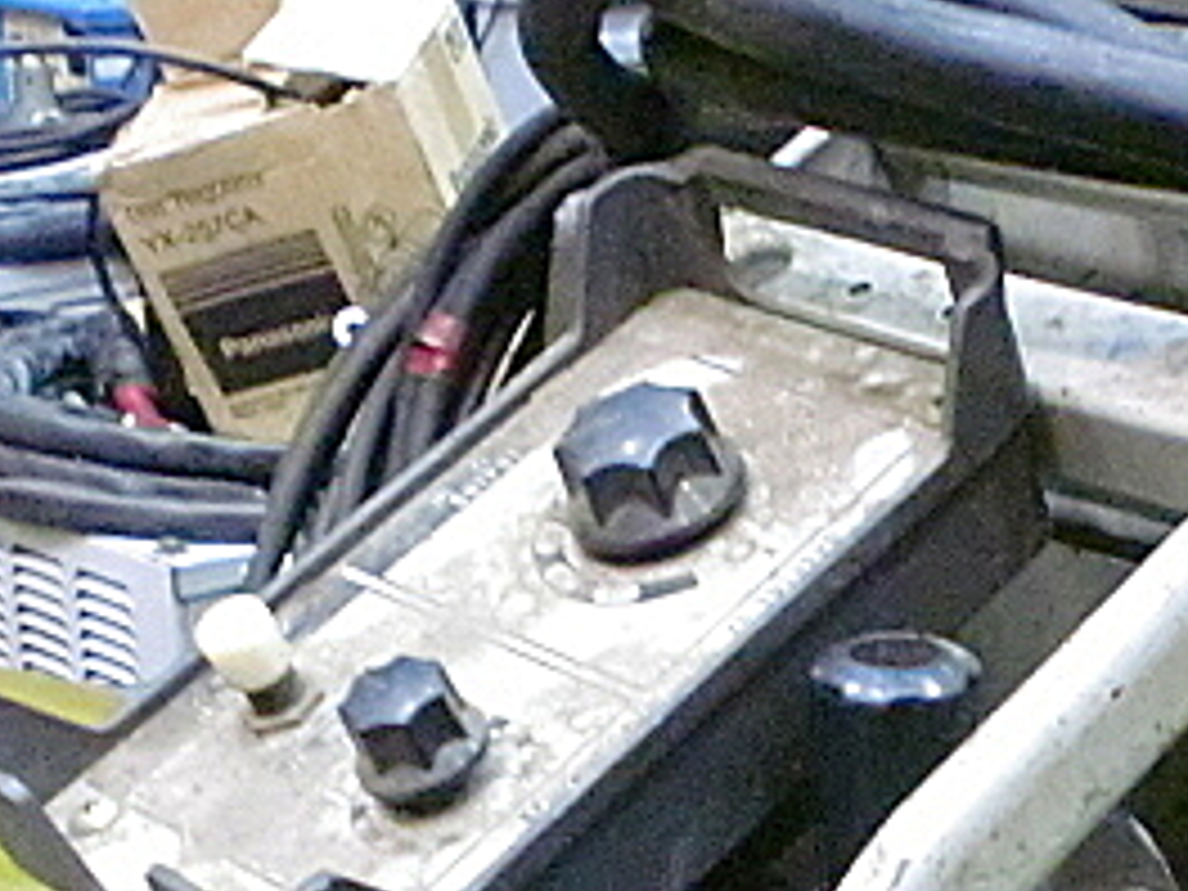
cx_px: 1089
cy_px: 896
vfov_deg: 17.0
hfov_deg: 22.4
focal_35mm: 85
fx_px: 2917
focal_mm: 6.3
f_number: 3.1
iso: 1600
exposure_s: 1/50
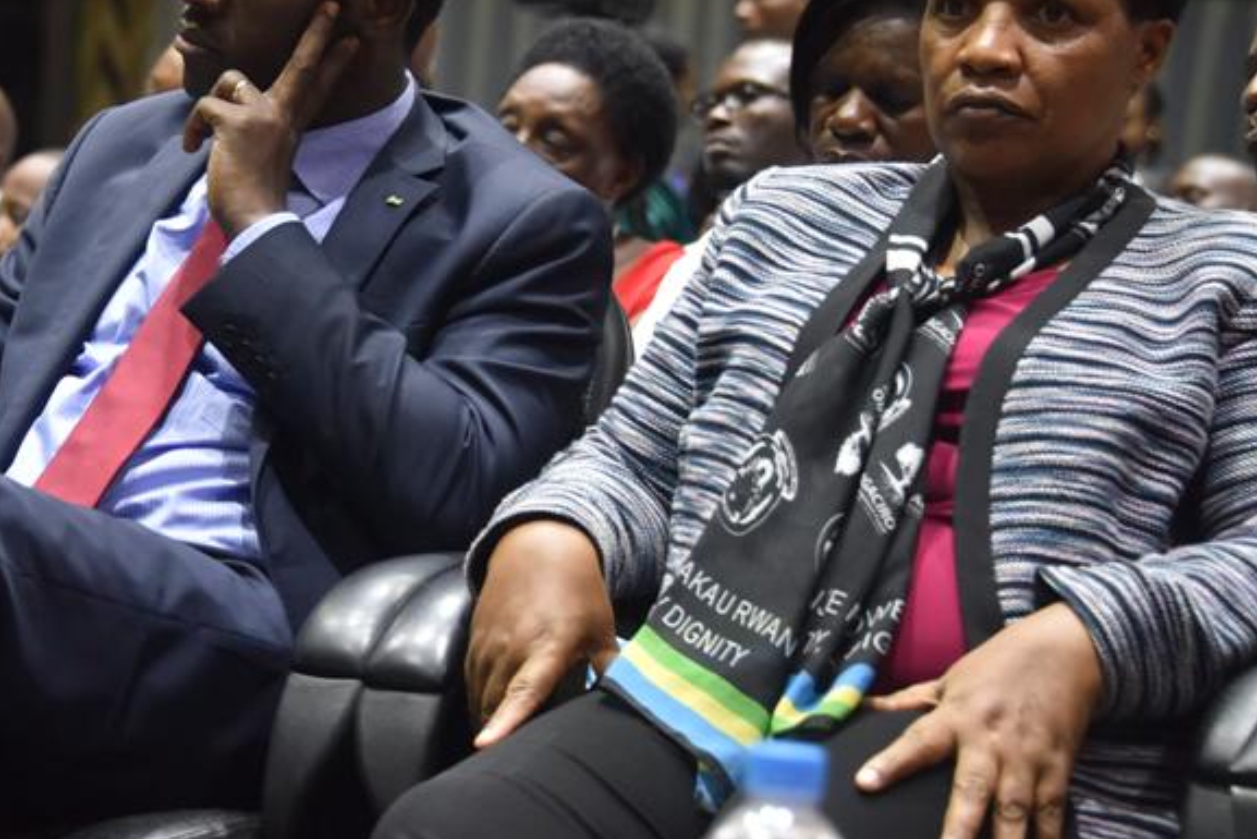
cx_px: 351
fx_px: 5448
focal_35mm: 156
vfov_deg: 8.8
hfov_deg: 13.1
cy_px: 287
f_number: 5.3
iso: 1600
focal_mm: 90
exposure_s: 1/100
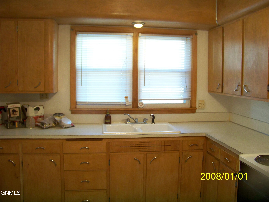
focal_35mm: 33
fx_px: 256
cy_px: 101
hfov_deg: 55.4
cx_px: 134
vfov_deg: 42.9
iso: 200
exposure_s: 1/30
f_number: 2.8
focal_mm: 5.85
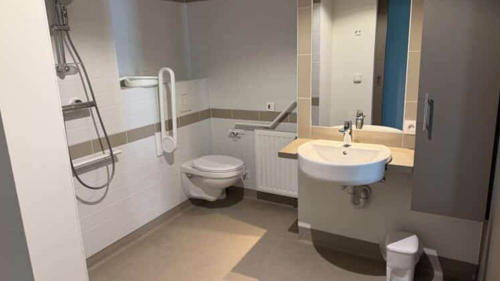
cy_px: 136
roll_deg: +2.8
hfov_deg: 69.9
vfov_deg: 42.9
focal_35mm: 27
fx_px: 358
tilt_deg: -13.5
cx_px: 246
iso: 125
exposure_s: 1/50
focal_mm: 6.76
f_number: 1.78
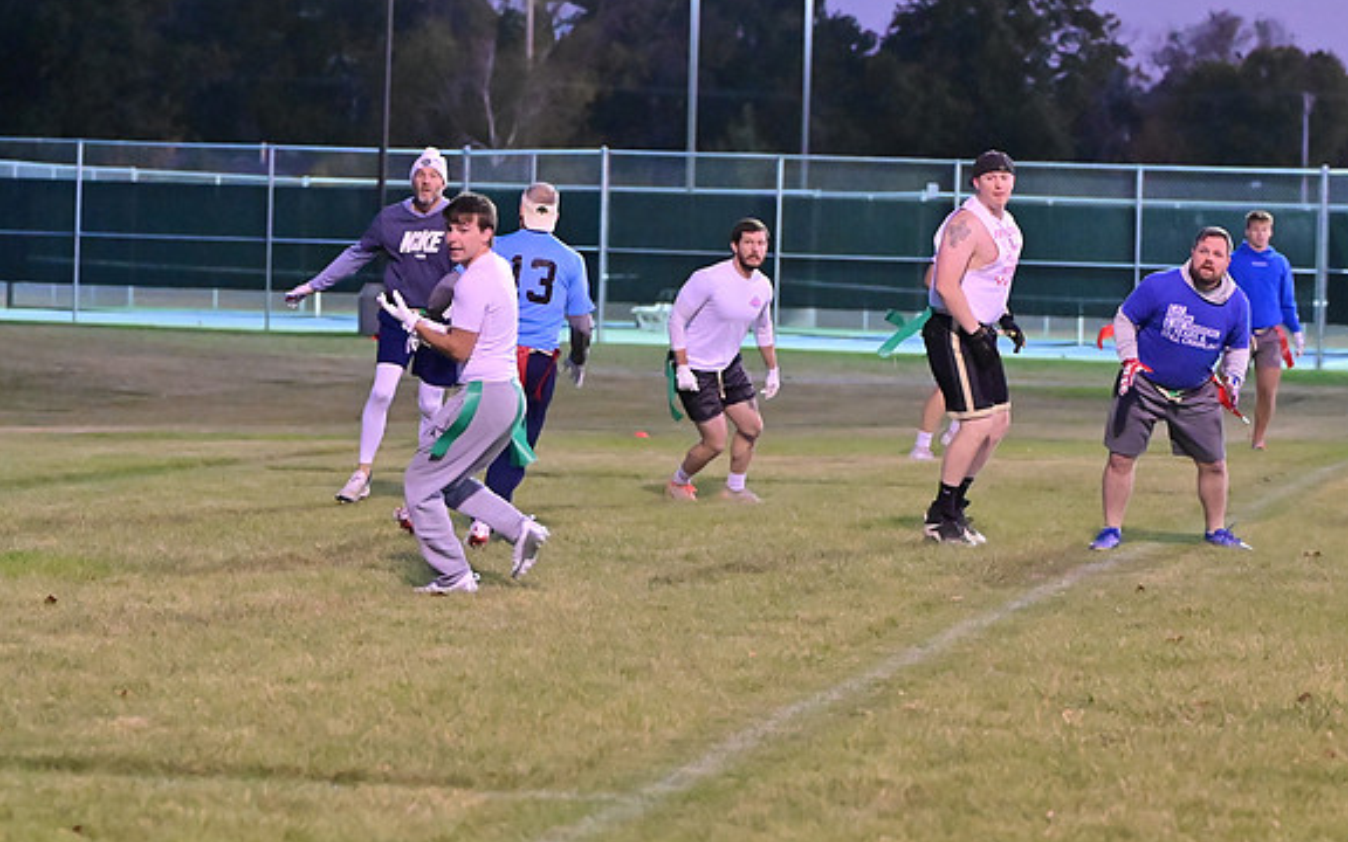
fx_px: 5658
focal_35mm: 154
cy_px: 417
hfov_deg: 13.6
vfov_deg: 8.5
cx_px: 676
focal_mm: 100
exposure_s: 1/400
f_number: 4
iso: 6400
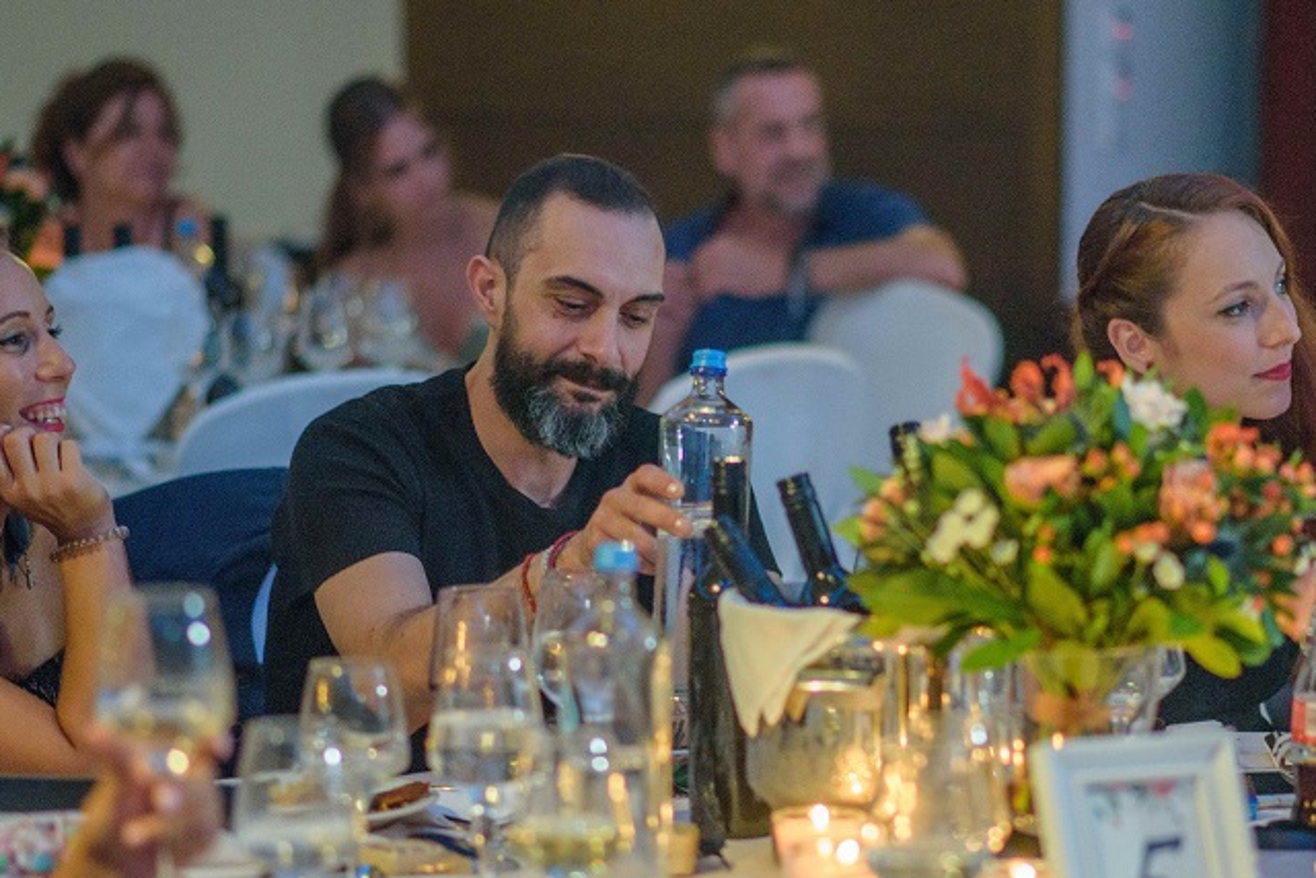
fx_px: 5338
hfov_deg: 14.0
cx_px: 825
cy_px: 578
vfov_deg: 9.4
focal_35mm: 146
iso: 1600
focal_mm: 85
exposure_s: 1/200
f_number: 1.8
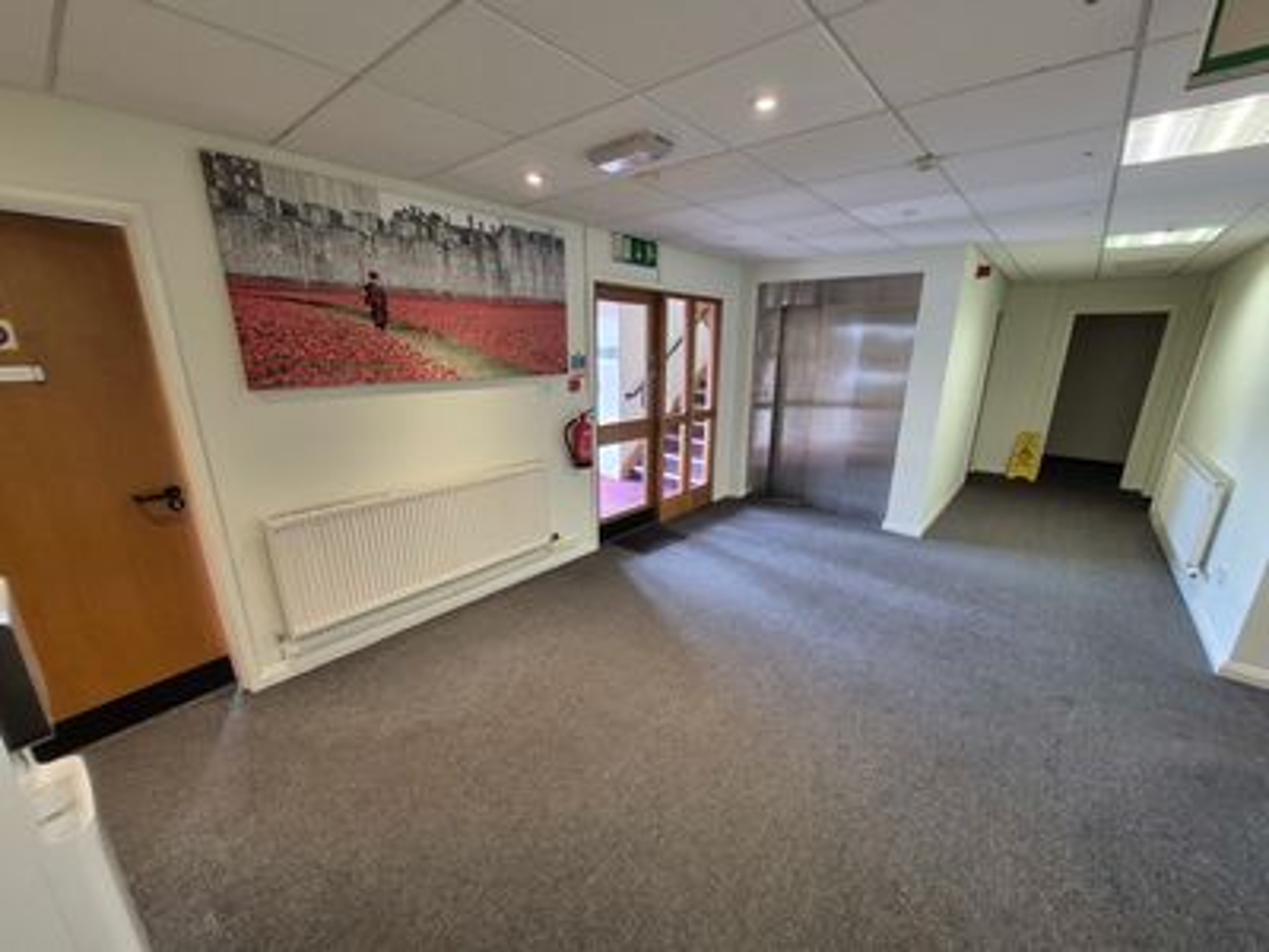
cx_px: 634
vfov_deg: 89.9
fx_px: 477
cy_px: 476
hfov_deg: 106.2
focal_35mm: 13
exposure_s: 1/50
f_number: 2.2
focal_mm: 1.74
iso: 320
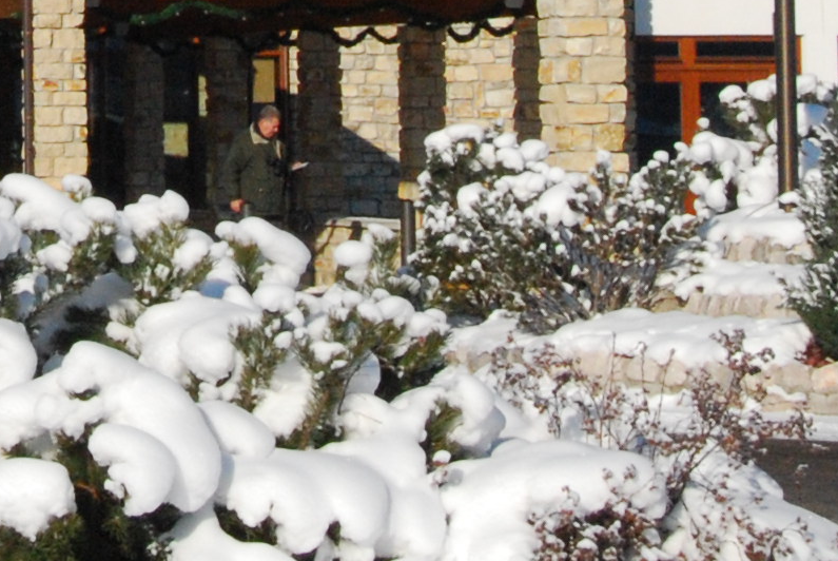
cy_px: -494
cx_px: -210
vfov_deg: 7.0
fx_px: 4428
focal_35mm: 190
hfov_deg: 10.6
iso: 800
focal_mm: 26
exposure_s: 1/800
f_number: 14
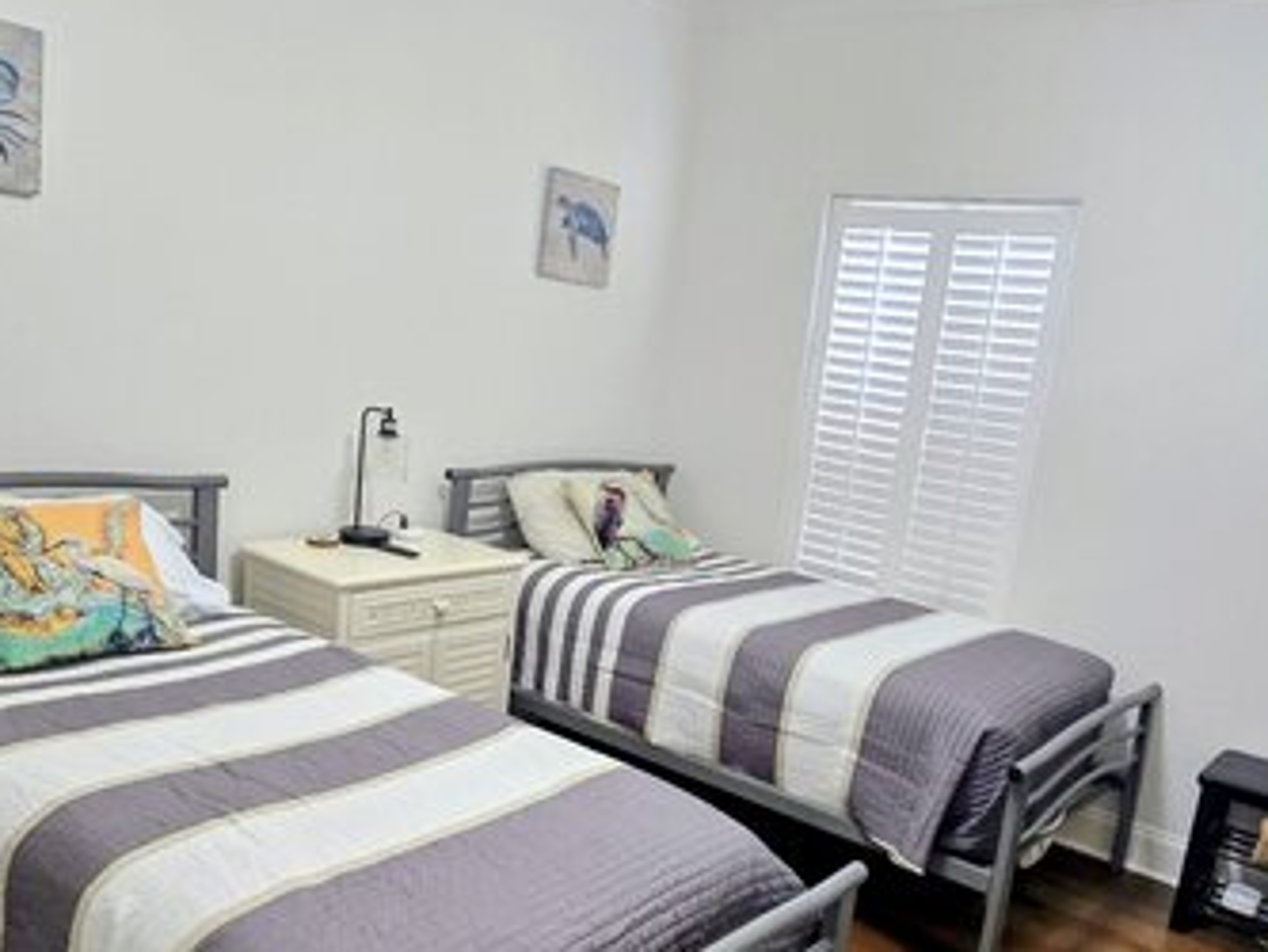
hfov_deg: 69.4
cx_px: 651
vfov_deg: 54.3
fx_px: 916
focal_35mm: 25
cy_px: 590
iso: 200
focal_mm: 2.2
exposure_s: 1/60
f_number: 2.2
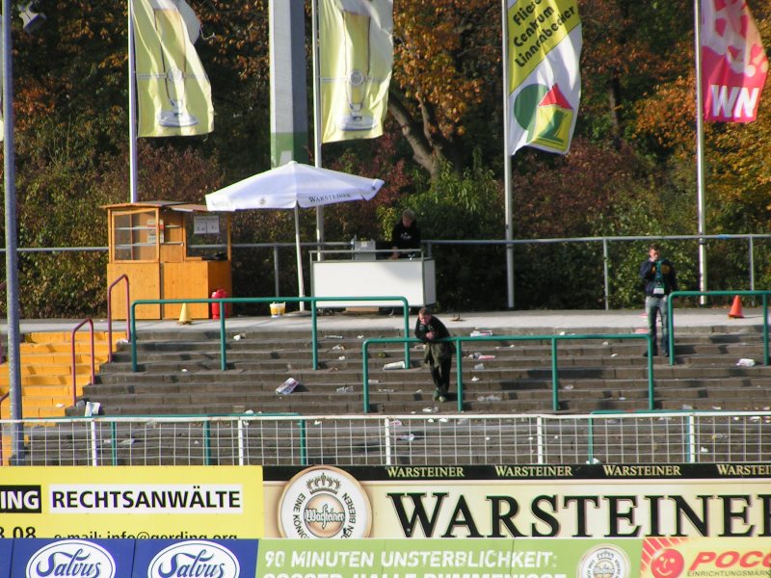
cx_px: 386
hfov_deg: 6.1
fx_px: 7261
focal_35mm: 326
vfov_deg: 4.6
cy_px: 289
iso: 50
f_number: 4.5
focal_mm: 49.8
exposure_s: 1/400
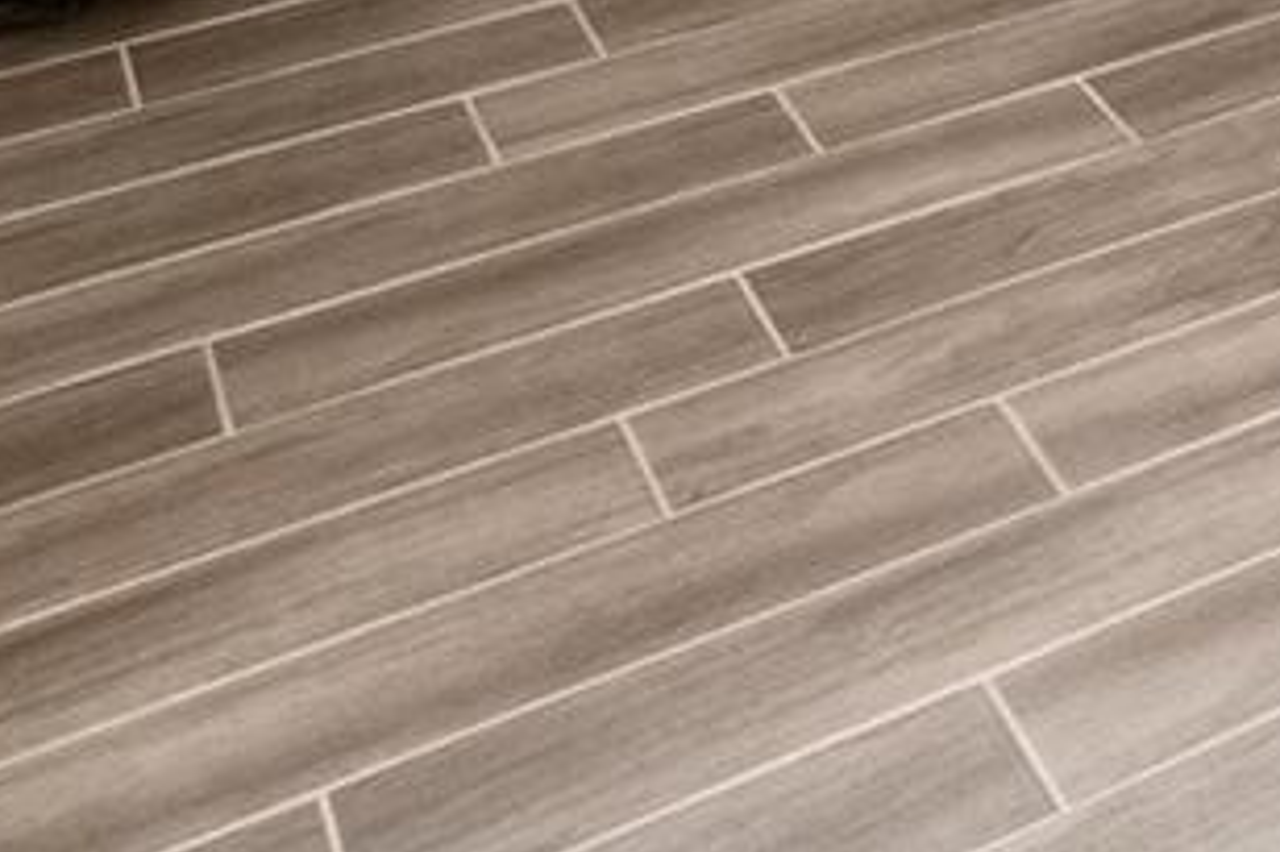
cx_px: 2539
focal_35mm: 78
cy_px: -1351
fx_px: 2772
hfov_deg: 18.1
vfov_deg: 12.5
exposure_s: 1/20
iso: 400
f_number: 8
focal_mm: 10
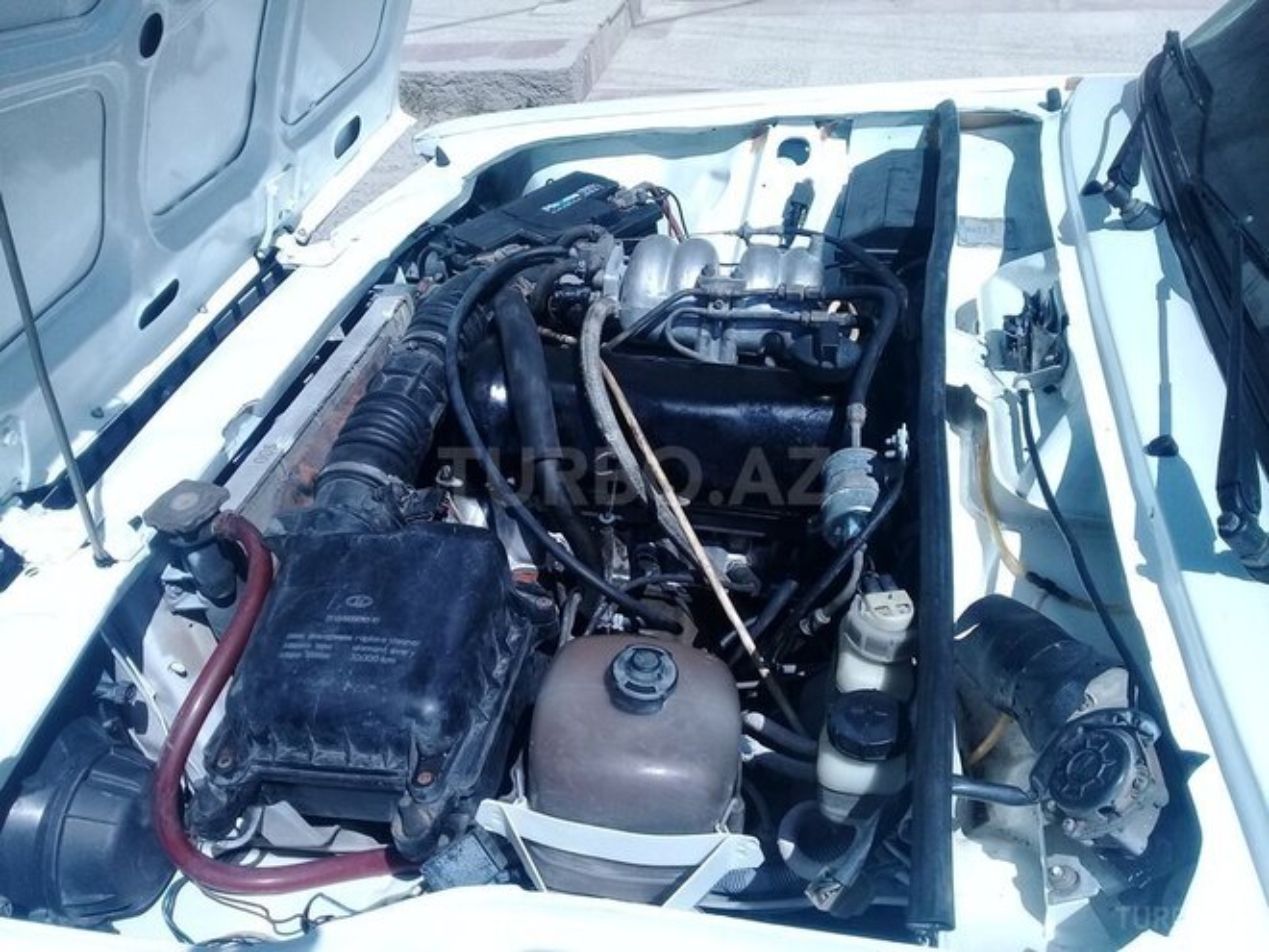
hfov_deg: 58.4
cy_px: 476
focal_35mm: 31
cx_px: 634
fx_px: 1136
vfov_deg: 45.4
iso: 64
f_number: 2.2
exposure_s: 1/2179
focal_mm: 3.3
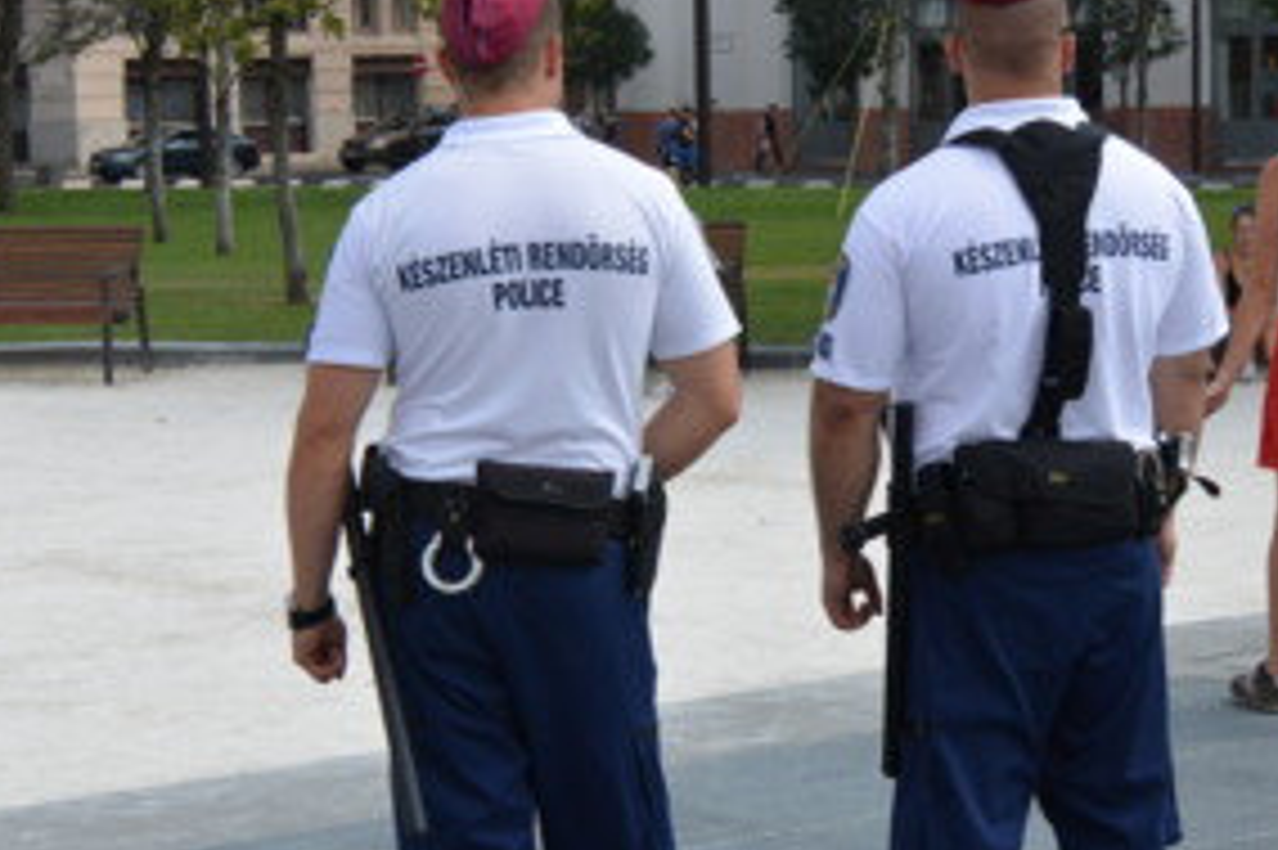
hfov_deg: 19.8
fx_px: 3654
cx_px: 626
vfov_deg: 13.2
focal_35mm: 103
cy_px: 594
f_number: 5.6
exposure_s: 1/640
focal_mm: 24.2
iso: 160
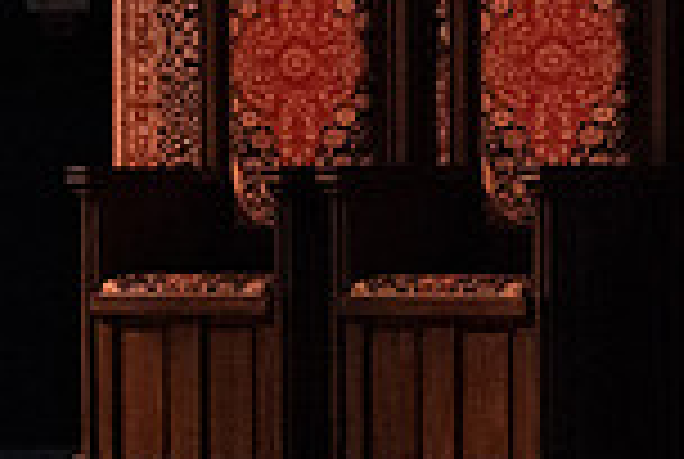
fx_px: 9994
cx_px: -63
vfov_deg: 2.6
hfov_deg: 3.9
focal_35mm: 525
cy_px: 169
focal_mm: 138
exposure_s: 1/320
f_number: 5
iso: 25600
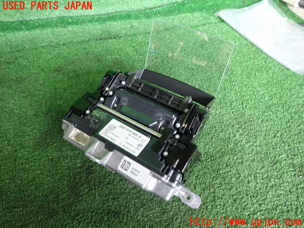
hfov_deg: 69.4
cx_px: 152
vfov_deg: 54.9
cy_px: 114
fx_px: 220
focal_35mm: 25
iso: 320
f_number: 2
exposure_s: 1/30
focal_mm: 4.5
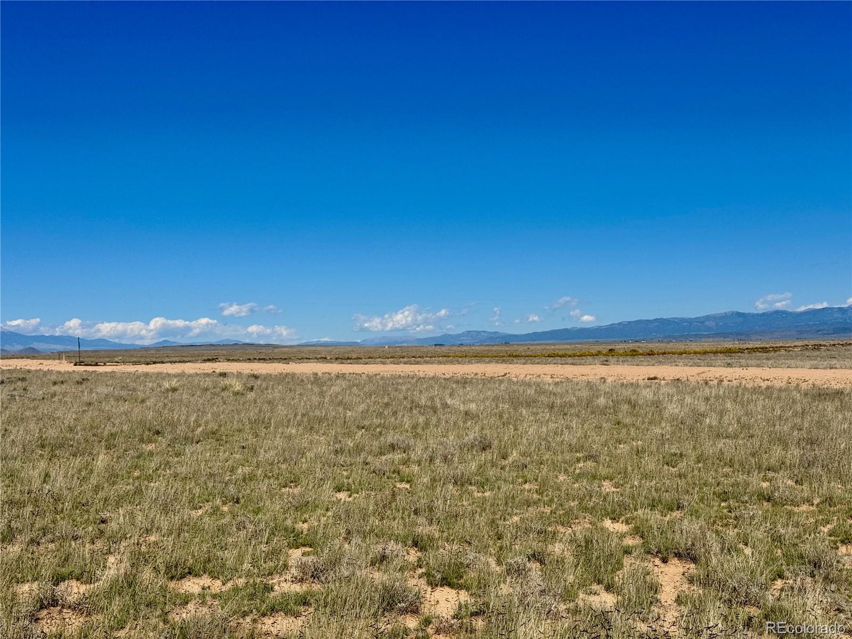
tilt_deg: +1.2
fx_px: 1181
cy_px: 320
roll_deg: +1.0
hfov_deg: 39.7
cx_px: 426
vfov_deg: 30.3
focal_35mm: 48
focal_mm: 6.76
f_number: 1.78
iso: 64
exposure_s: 1/9009
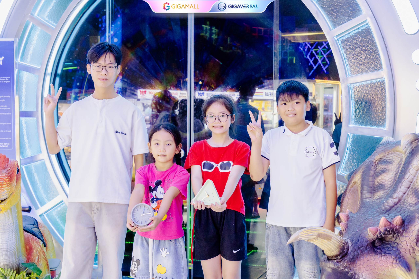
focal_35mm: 57
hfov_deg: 35.3
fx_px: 658
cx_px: 210
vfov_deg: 24.0
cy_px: 140
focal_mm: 37.7
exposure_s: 1/100
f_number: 4
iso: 2000
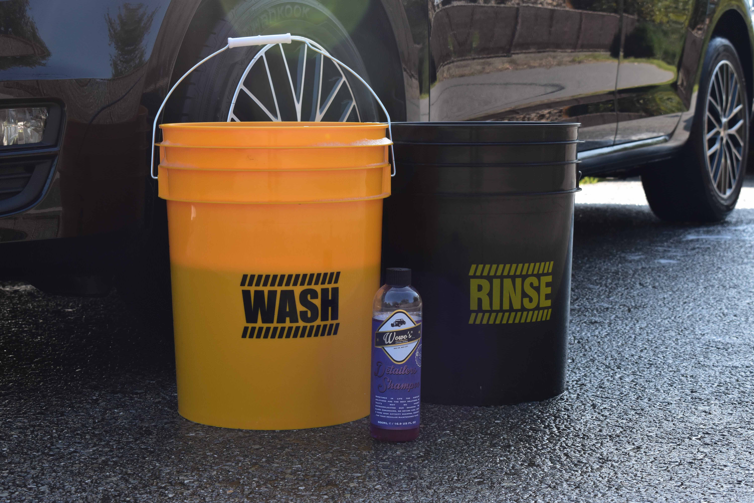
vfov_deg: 19.7
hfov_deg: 29.2
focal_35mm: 69
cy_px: 252
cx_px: 377
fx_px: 1445
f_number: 10
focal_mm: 46
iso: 400
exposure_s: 1/200
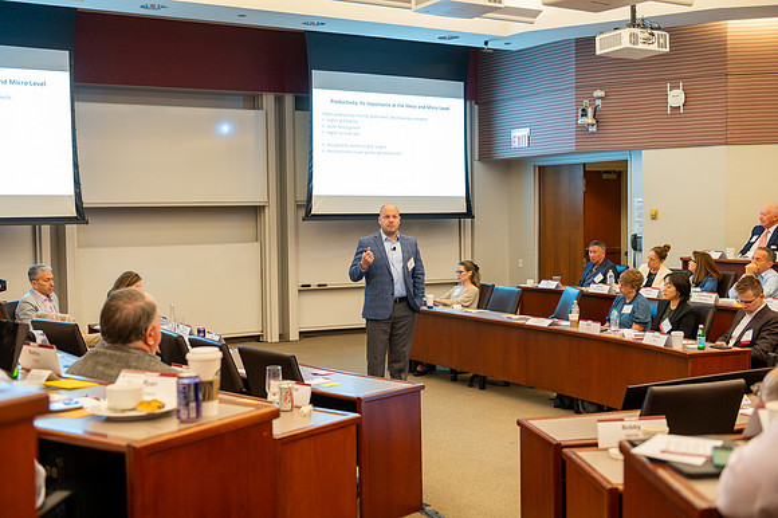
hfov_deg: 44.5
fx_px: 951
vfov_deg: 30.4
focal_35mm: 44
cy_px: 259
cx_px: 389
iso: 1250
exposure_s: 1/80
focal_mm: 44
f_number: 4
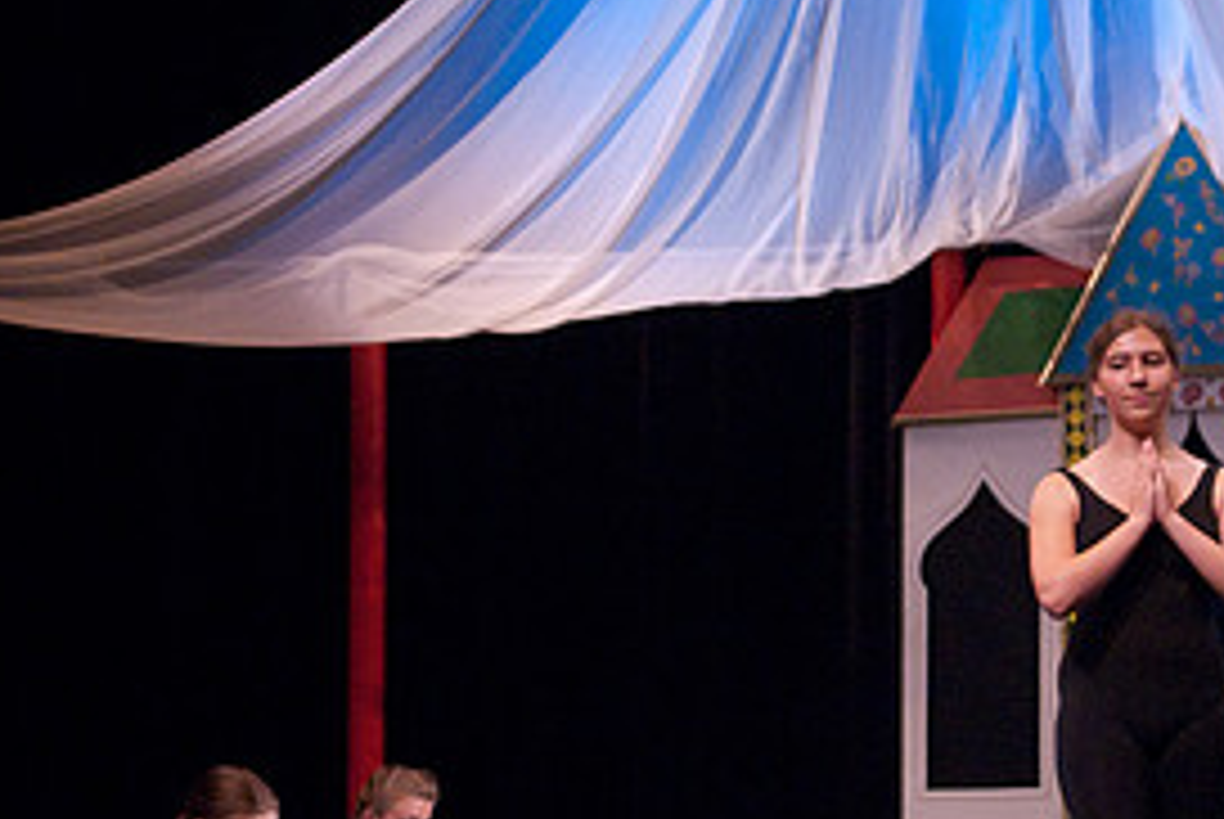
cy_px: 333
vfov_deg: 12.3
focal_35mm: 112
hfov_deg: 17.9
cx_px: 1152
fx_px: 3814
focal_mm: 35
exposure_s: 1/60
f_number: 2.8
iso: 1250
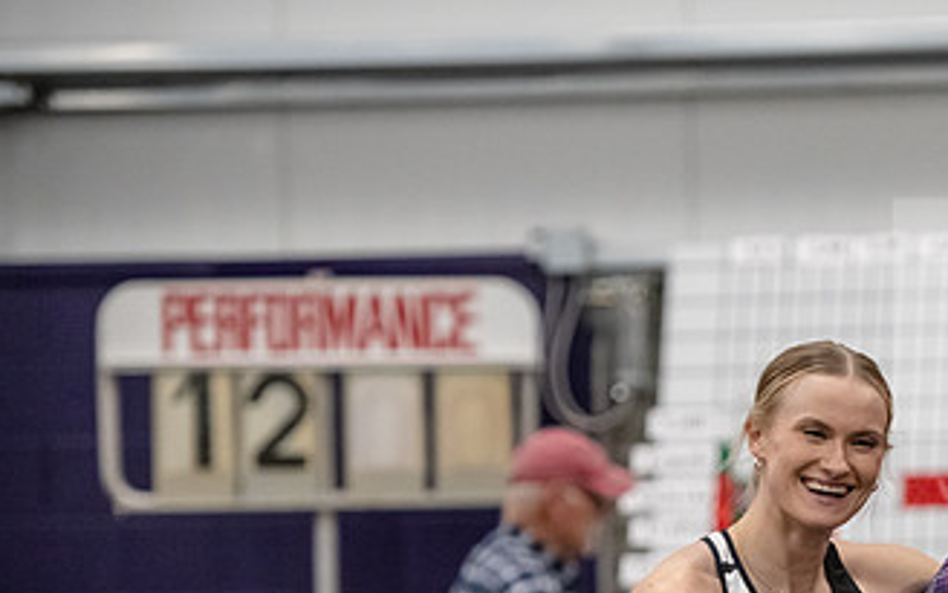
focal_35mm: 234
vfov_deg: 5.6
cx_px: 806
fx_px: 6046
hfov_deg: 8.9
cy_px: 548
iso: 6400
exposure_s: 1/800
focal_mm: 130
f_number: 2.8
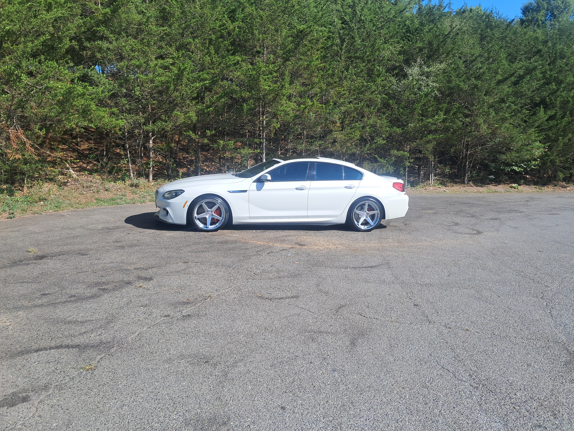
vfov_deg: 51.4
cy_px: 216
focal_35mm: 27
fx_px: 448
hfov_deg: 65.3
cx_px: 287
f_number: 1.8
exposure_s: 1/669
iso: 50
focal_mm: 4
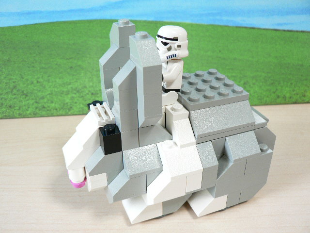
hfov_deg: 51.4
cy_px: 116
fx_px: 322
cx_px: 155
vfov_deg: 39.7
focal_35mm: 36
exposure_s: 1/15
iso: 150
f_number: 2.8
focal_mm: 6
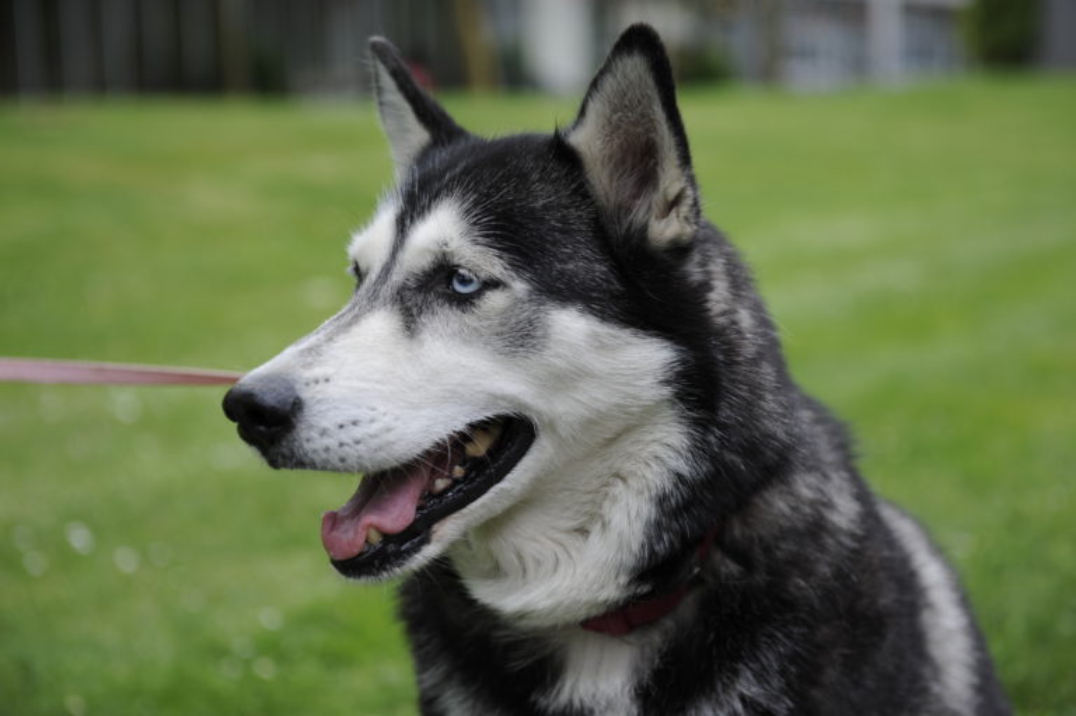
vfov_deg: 19.4
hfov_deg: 28.9
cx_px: 538
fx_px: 2091
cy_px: 358
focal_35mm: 70
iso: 200
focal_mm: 70
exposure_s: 1/400
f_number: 4
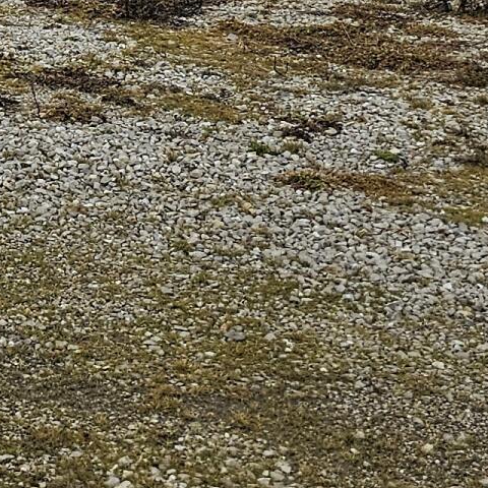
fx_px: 2026
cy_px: -385
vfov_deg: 12.6
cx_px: -583
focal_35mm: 127
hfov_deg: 11.8
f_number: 1.7
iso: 20
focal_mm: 6.3
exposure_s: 1/1135
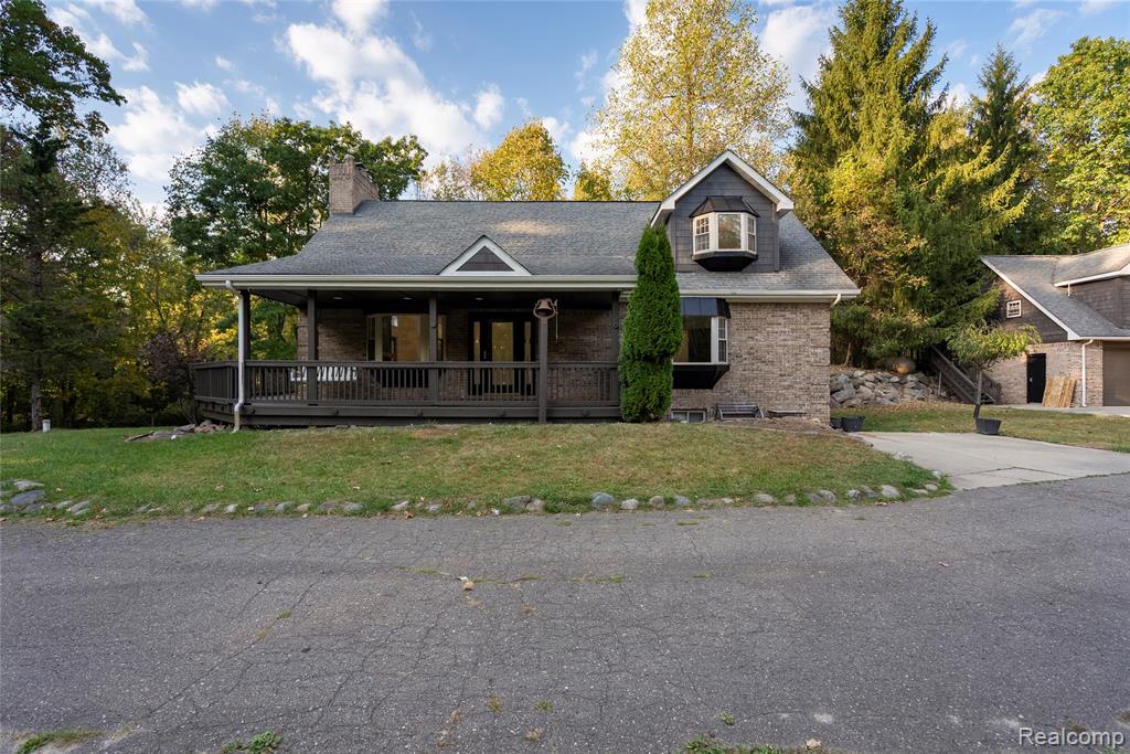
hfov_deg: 93.3
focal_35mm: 17
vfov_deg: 70.5
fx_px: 534
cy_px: 377
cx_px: 565
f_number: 4
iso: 100
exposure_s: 1/125
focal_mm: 17
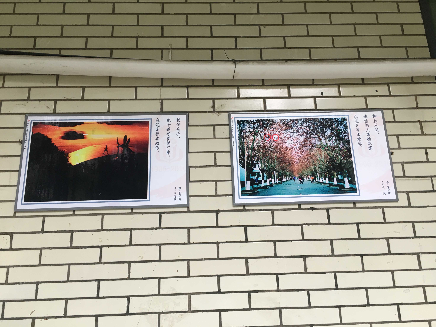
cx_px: 218
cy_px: 164
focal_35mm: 29
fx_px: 365
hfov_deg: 61.7
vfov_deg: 48.2
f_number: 2.2
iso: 80
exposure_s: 1/33
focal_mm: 4.15
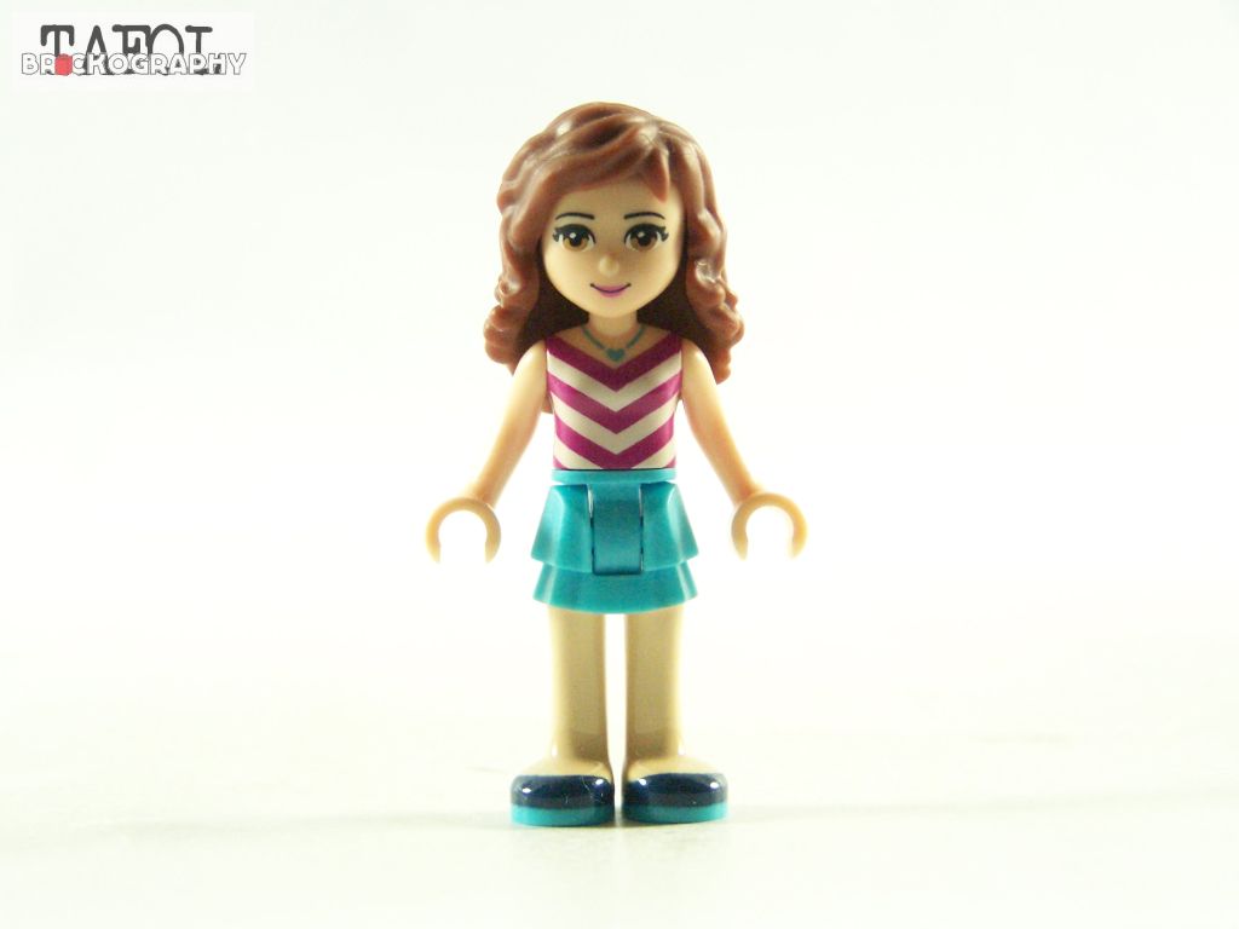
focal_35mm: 105
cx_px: 620
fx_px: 3758
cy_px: 464
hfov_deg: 18.7
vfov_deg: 14.1
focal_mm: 17.5
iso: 400
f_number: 3.2
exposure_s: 1/60
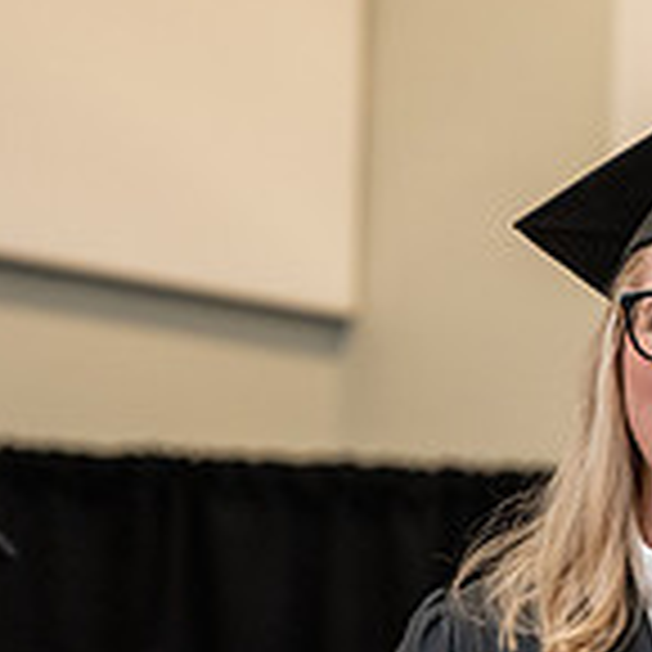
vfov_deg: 5.4
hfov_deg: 5.4
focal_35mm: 322
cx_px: 814
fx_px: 6862
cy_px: 663
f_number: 3.5
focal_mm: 95
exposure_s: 1/200
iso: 1600
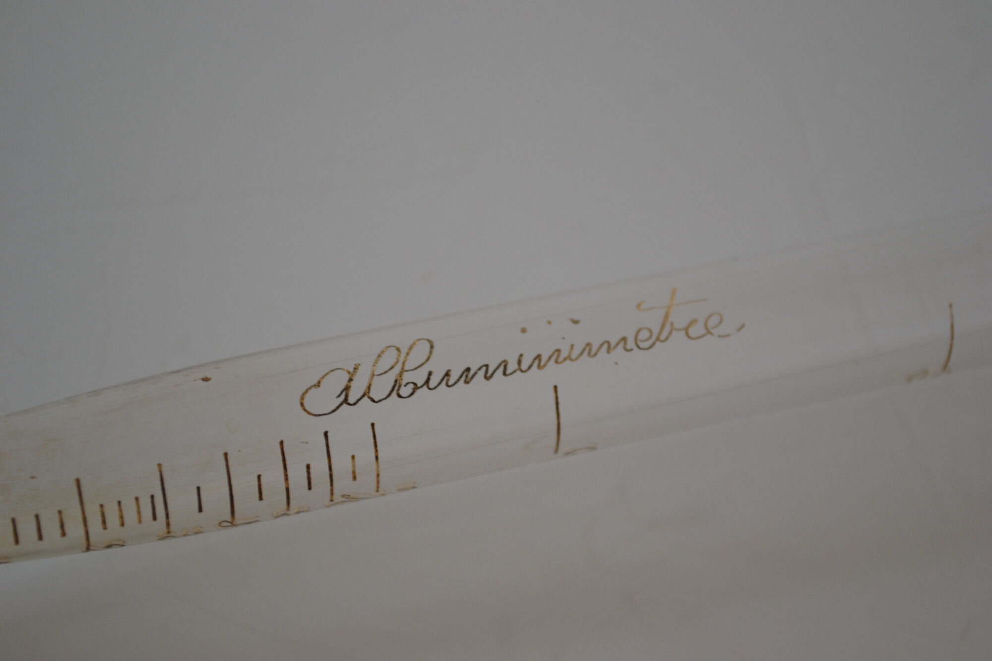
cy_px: 330
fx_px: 2273
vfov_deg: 16.6
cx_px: 496
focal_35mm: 82
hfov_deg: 24.6
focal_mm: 55
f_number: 5.6
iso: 400
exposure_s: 1/25
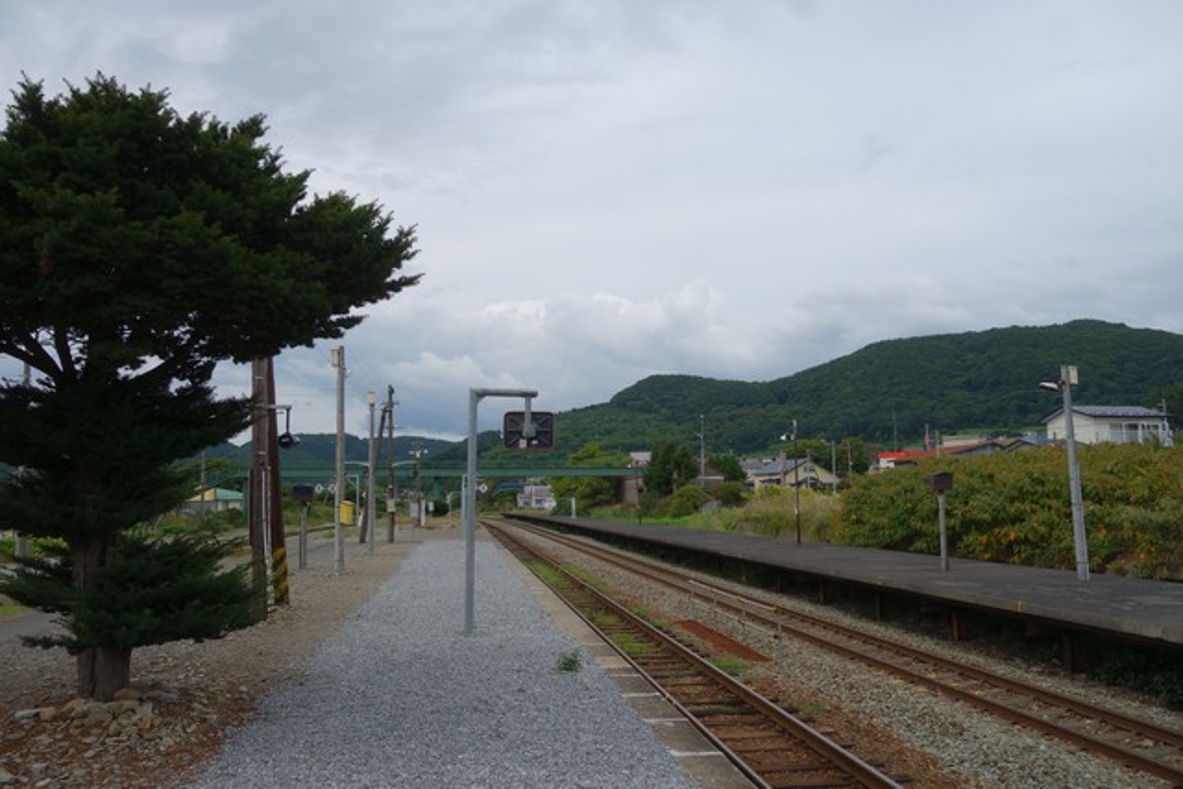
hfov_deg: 65.5
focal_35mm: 28
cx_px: 592
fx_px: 920
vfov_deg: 46.4
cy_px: 394
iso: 125
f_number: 5.6
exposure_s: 1/500
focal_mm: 10.4
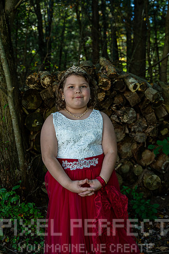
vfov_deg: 42.0
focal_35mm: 47
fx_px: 332
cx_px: 84
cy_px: 127
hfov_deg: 28.6
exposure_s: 1/200
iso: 900
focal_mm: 47
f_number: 4.5
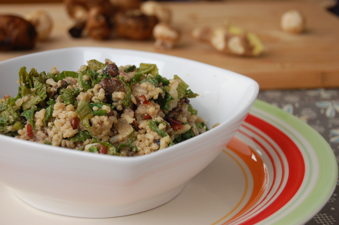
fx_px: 776
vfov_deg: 16.5
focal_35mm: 82
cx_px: 170
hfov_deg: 24.7
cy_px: 112
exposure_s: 1/50
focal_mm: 55
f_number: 6.3
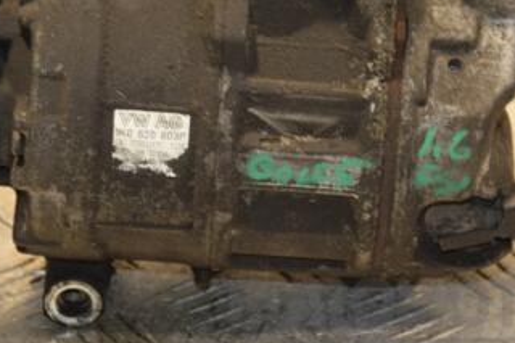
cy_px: 89
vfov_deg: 6.1
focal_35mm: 225
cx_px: 200
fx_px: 3217
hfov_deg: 9.1
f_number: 5.3
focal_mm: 80
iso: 800
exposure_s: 1/100
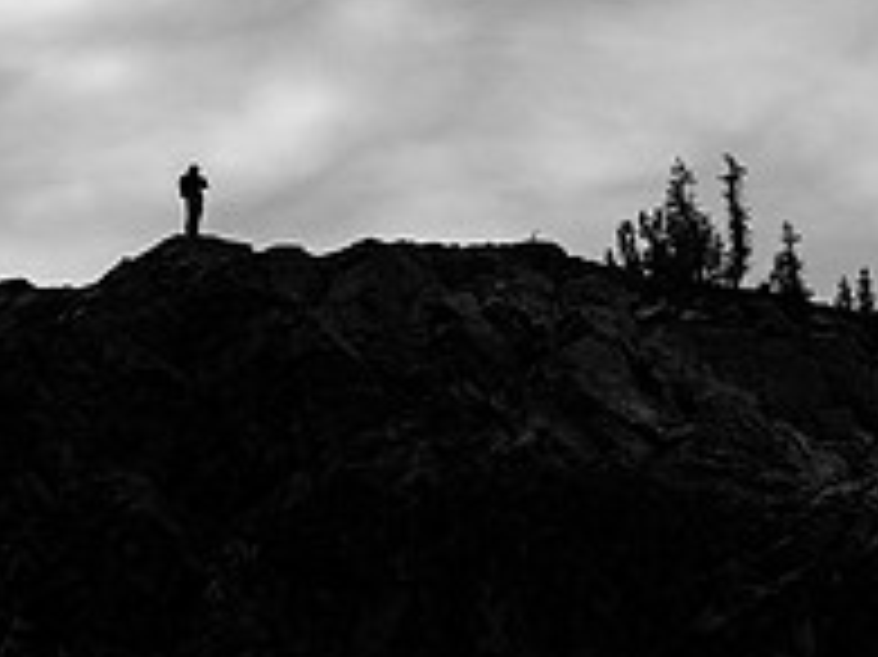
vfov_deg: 4.9
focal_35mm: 301
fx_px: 7630
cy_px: 47
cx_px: -221
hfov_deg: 6.5
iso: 100
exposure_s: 1/160
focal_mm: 70
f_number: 18
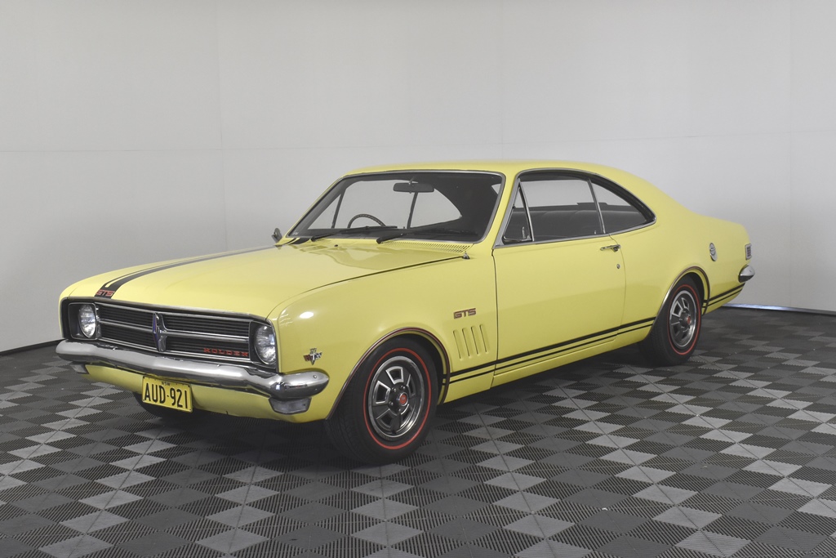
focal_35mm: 45
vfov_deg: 29.9
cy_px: 279
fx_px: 1045
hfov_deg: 43.6
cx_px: 418
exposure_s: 1/400
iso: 1600
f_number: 10
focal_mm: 30
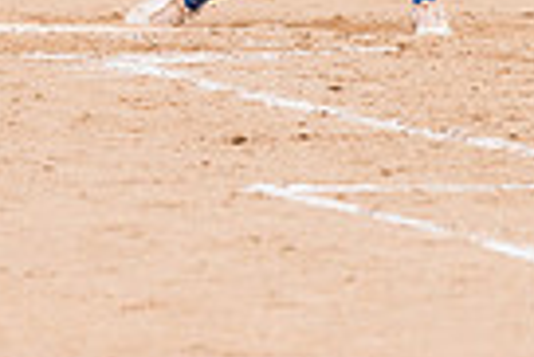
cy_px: -298
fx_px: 18992
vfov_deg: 1.1
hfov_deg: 1.6
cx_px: 283
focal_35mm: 1279
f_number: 5.6
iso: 320
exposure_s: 1/1600
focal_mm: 200
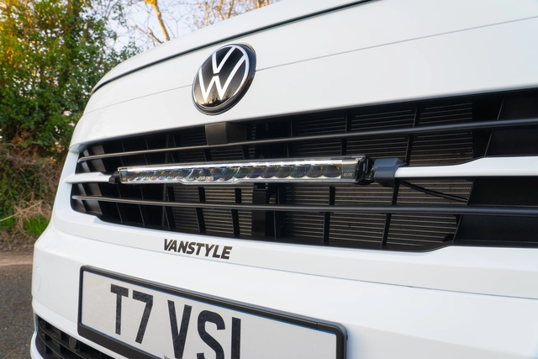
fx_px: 359
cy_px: 180
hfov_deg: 73.7
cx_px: 269
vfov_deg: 53.2
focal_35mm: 24
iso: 500
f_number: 10
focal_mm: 24
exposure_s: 1/40
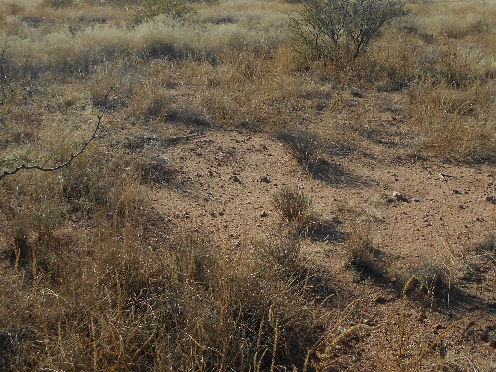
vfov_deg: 32.3
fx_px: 631
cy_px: 99
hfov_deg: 42.9
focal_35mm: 44
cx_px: 253
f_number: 3.2
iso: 80
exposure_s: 1/1250
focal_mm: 4.6
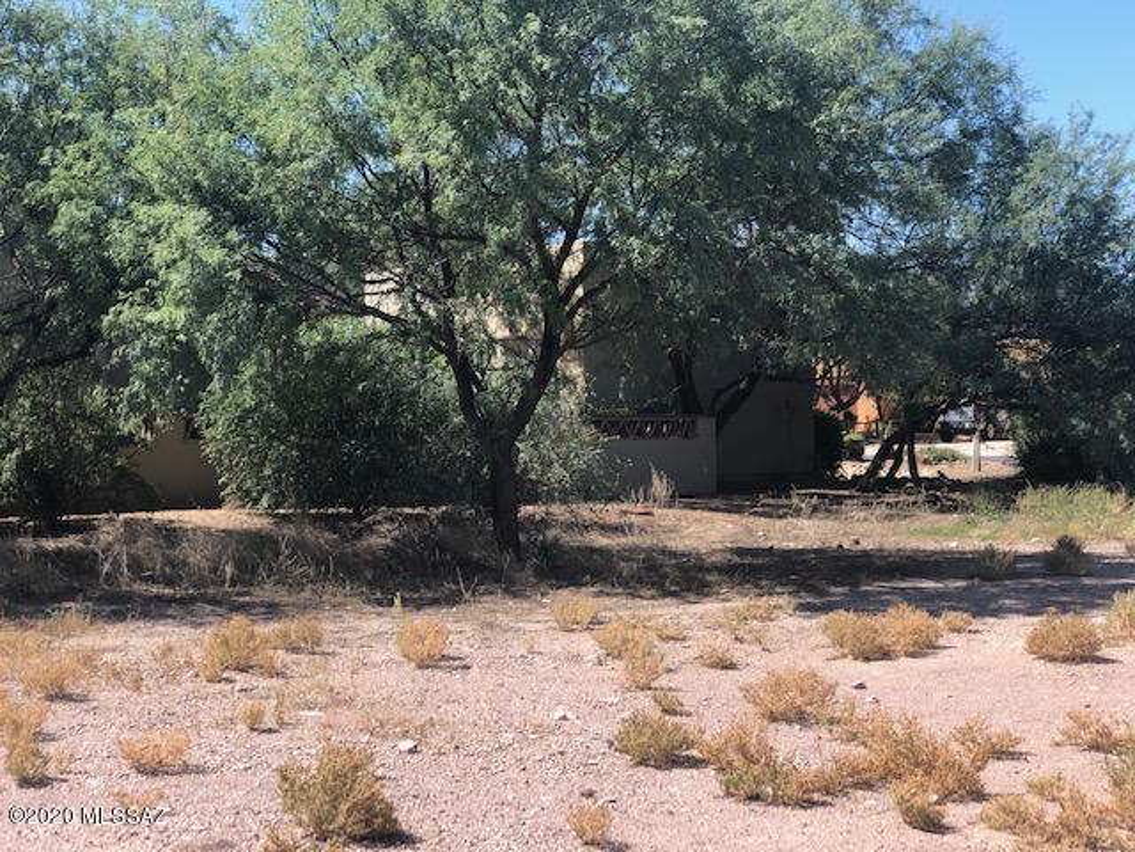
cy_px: 426
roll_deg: +0.7
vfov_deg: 25.7
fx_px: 1869
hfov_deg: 33.8
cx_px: 568
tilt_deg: -2.8
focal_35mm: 57
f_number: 2.8
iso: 20
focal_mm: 6.6
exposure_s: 1/306
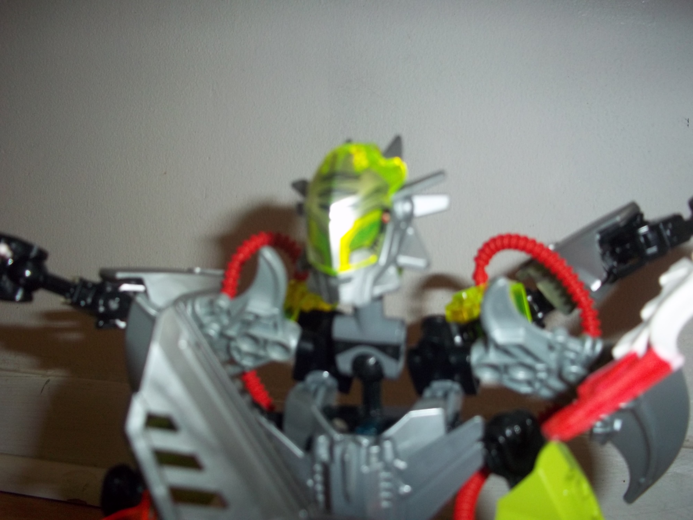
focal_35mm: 36
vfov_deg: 39.7
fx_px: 721
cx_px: 346
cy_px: 260
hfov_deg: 51.4
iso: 160
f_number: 3.1
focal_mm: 6.5
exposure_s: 1/30
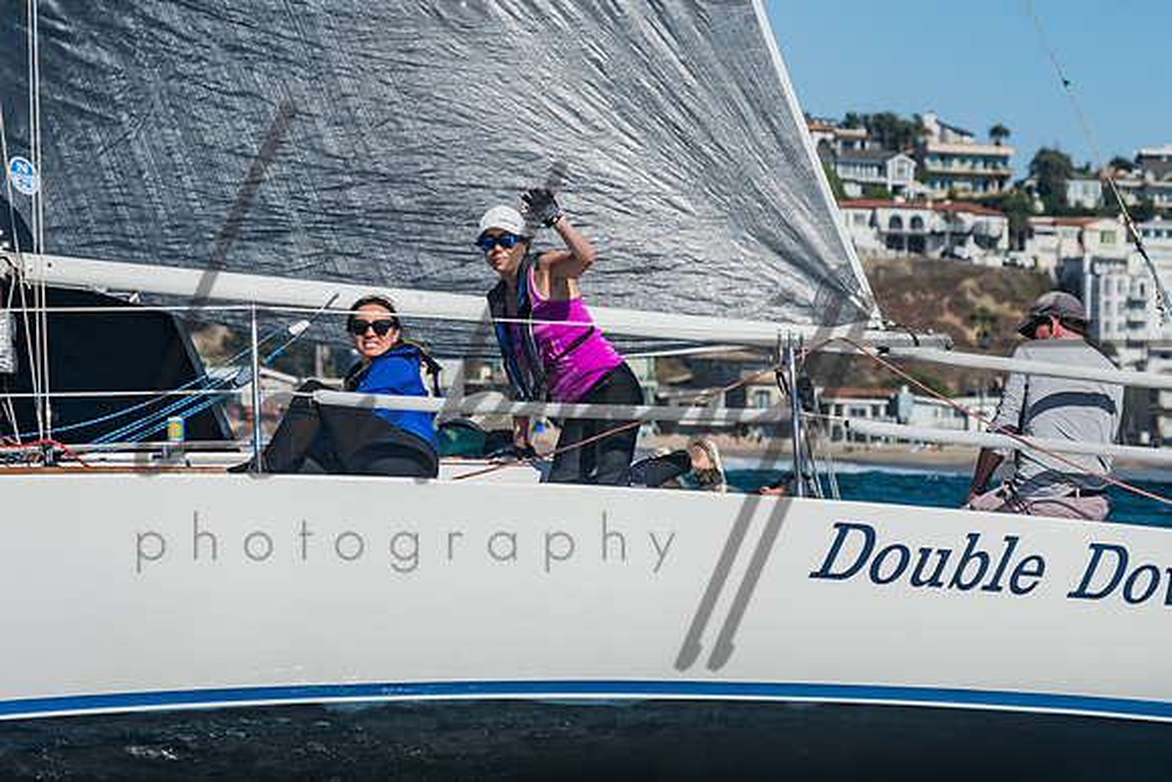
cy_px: 385
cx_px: 505
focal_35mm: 182
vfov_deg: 7.5
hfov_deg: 11.3
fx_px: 5931
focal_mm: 120
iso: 160
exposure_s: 1/640
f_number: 6.3
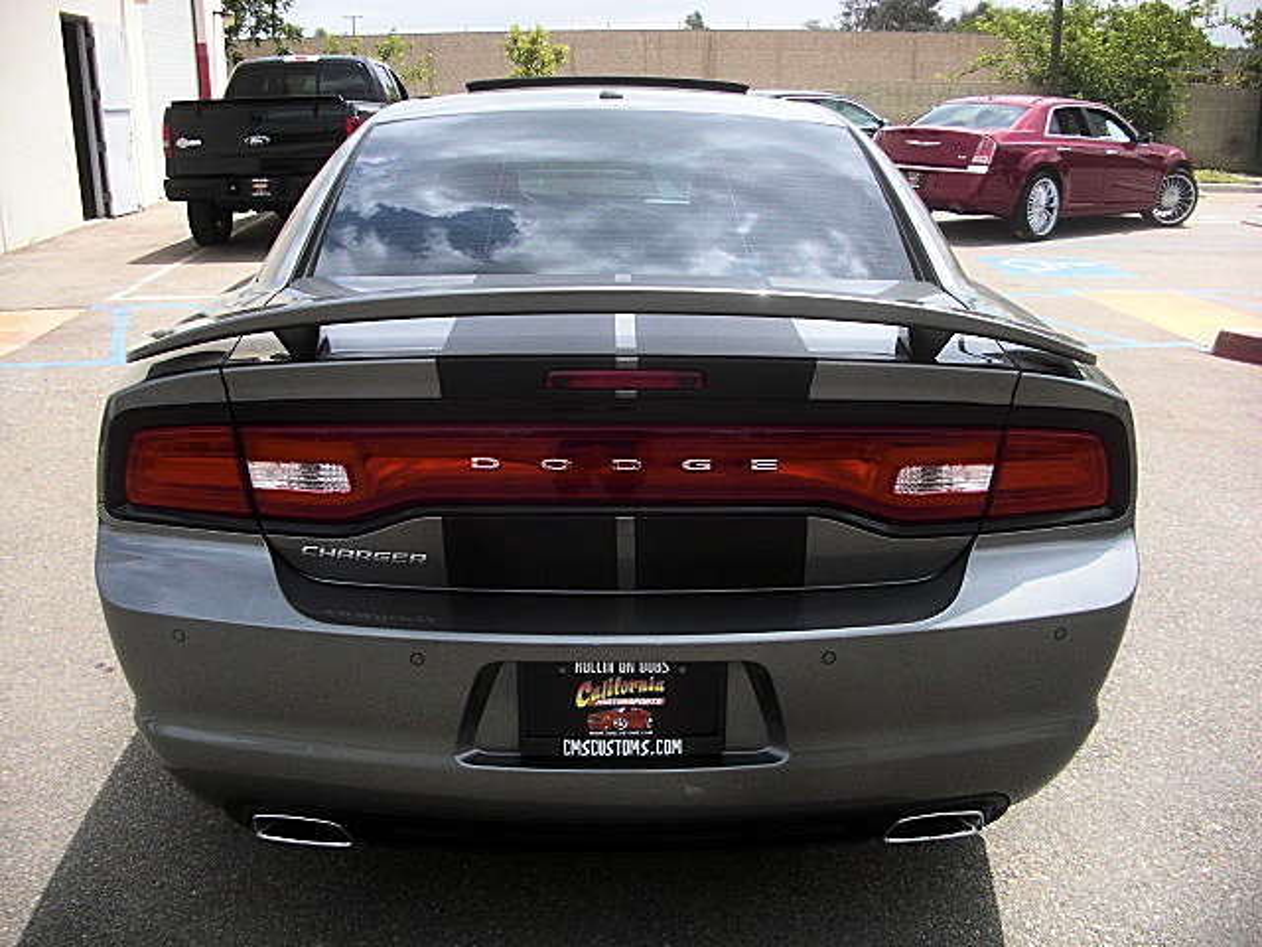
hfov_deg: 51.4
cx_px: 631
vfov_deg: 39.7
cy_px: 474
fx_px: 1312
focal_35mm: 36
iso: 50
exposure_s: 1/500
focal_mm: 6.3
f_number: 2.8
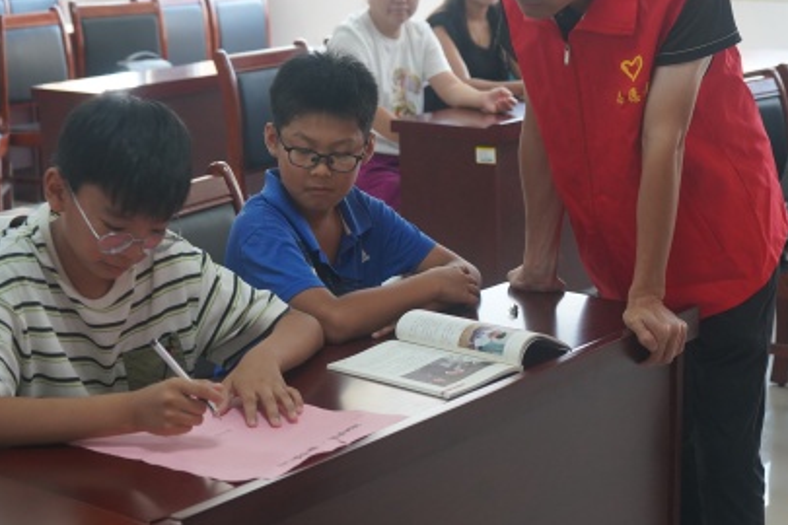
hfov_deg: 27.3
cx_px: 455
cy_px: 247
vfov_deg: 18.4
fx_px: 1620
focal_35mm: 74
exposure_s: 1/160
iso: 2500
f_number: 4.5
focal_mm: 50
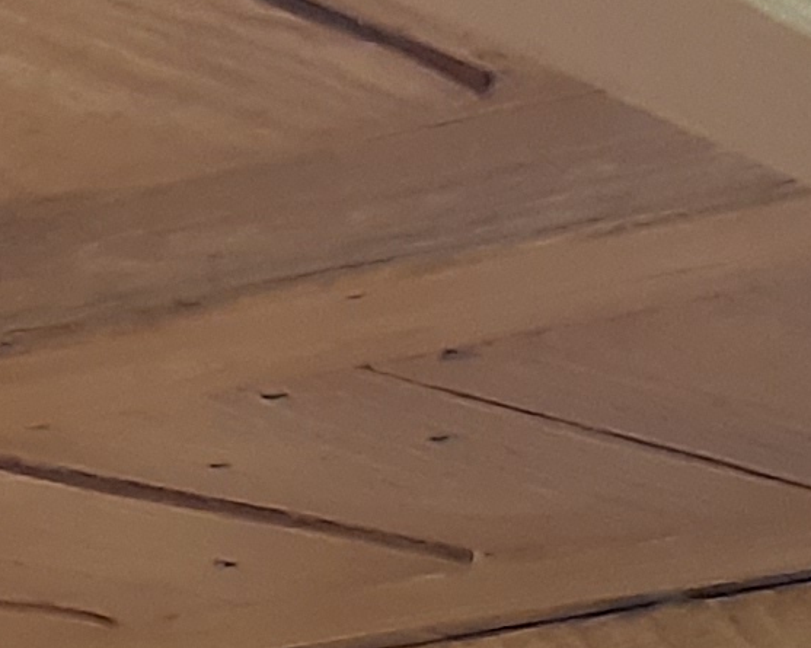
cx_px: -987
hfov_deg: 8.6
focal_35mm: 210
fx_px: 5038
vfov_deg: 7.3
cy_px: 559
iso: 250
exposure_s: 1/24
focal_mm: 3.92
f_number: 1.7
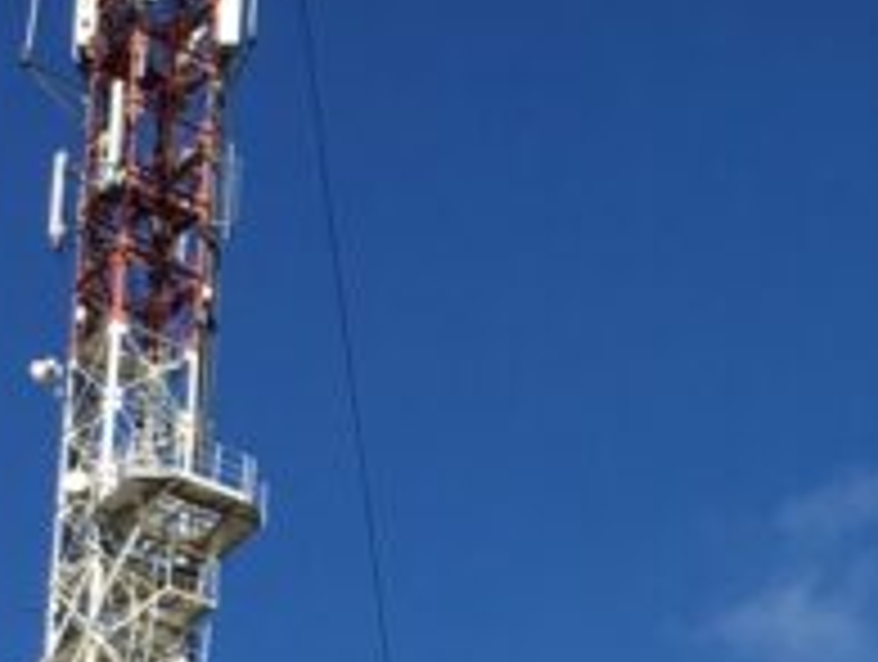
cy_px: 1117
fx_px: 3862
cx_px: 797
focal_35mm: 152
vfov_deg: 9.4
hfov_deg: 12.9
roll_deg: +1.8
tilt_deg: +21.9
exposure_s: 1/2137
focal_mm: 4.15
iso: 25
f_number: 2.2
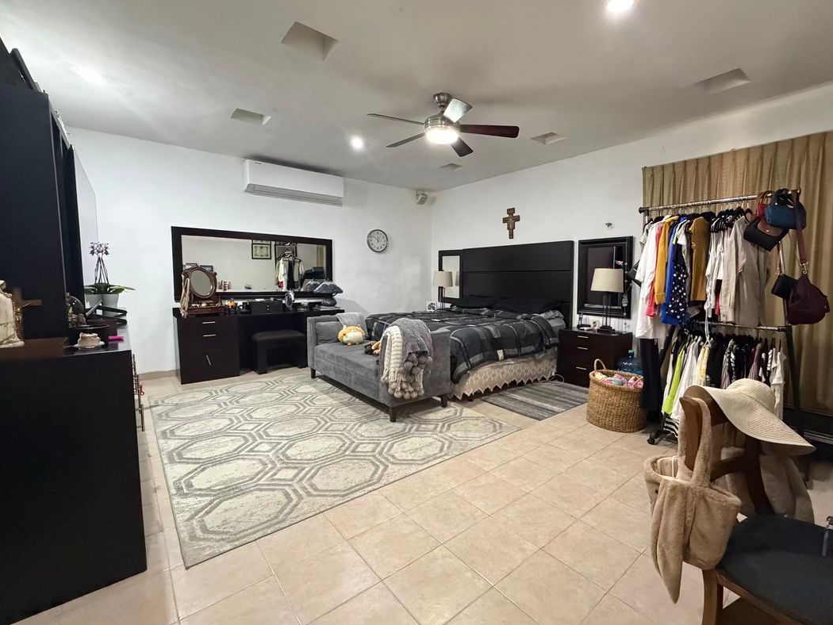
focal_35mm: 16
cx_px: 463
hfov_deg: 94.1
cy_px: 306
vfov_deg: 78.1
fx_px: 385
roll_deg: -0.1
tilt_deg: -4.6
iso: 800
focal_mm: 2.22
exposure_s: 1/60
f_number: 2.2
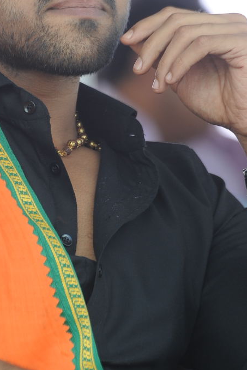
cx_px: 66
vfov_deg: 4.0
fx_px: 5328
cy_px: 159
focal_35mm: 518
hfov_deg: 2.7
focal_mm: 220
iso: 400
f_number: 7.1
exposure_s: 1/125
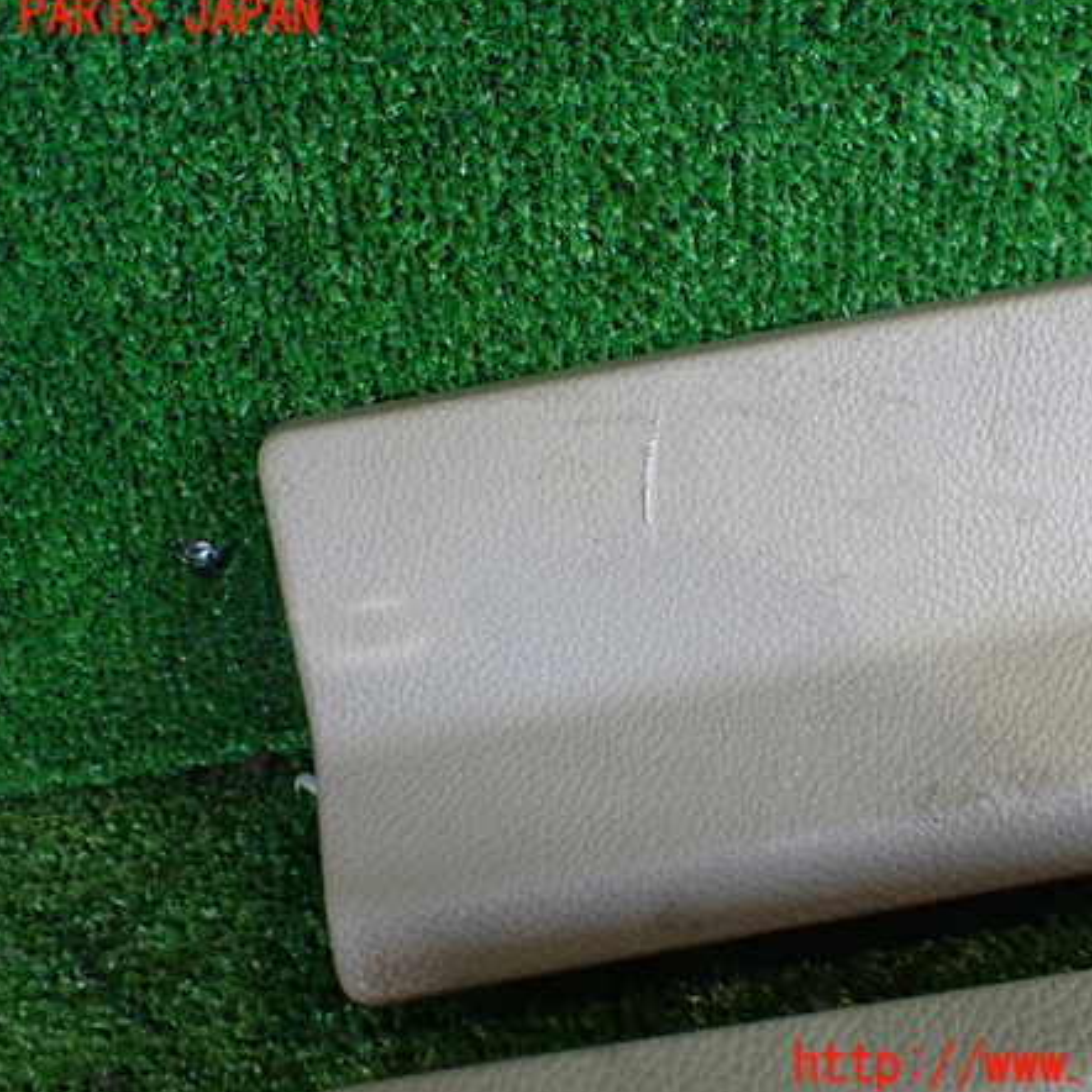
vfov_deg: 46.0
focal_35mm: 36
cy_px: 541
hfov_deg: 46.0
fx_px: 1285
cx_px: 610
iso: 400
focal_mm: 5.4
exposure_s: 1/125
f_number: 2.3
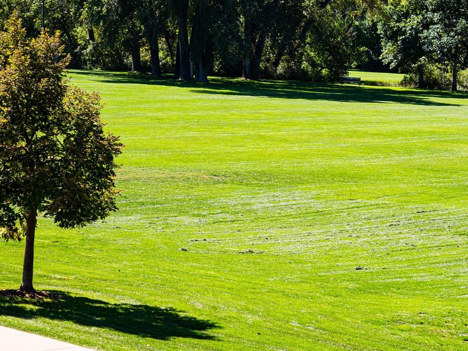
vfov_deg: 11.5
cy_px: 76
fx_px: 1744
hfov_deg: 15.3
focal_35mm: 129
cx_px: 312
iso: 200
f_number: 2.8
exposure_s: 1/640
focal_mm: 40
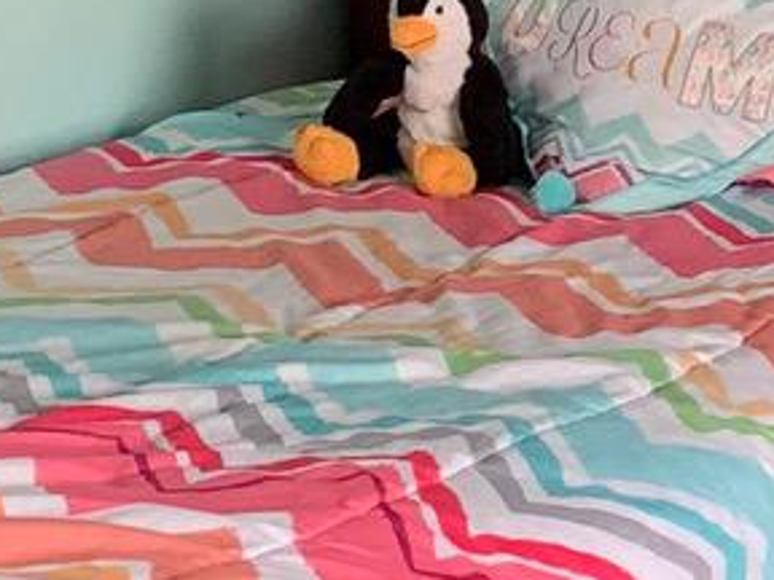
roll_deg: -3.4
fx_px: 4137
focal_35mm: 185
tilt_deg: -9.6
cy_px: -13
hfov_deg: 10.0
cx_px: 1467
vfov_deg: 8.0
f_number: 1.8
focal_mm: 4.25
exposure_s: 1/60
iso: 250
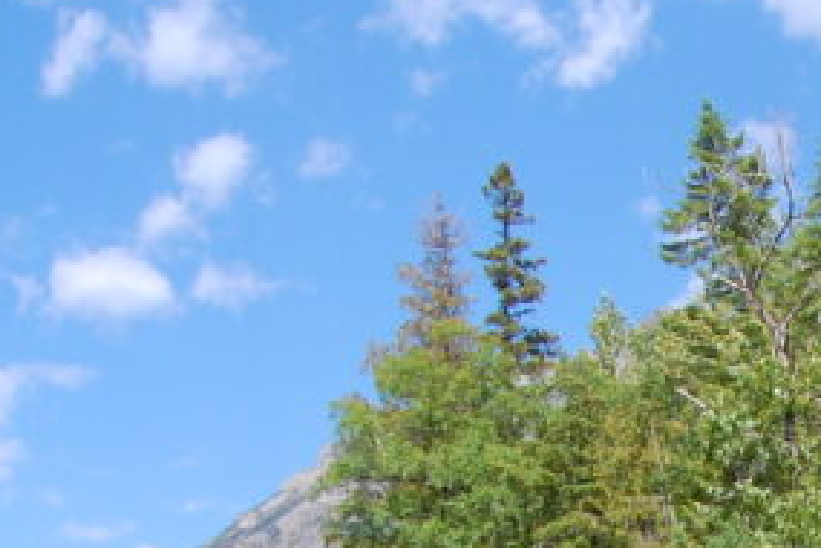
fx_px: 2212
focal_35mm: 97
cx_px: 1031
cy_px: 896
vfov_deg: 13.1
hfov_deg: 19.6
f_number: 11
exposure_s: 1/125
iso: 200
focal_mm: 18
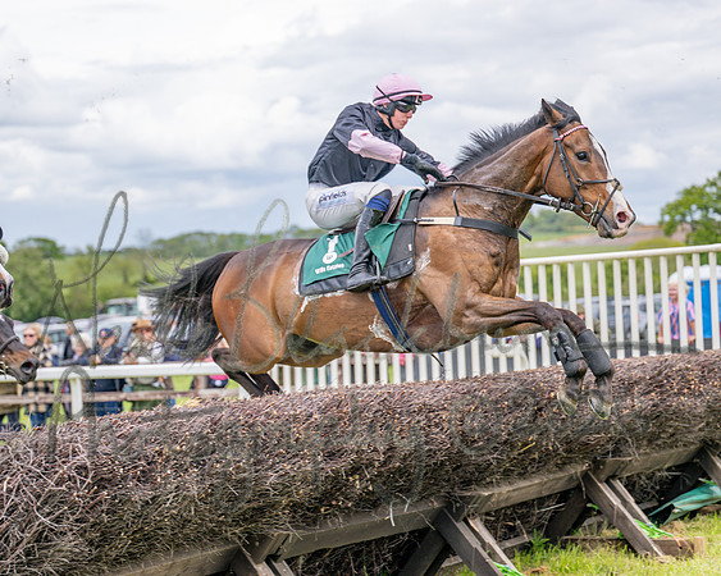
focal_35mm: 87
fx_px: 1858
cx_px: 243
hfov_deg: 21.9
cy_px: 310
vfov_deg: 17.6
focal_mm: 70
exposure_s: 1/1600
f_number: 2.8
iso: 200
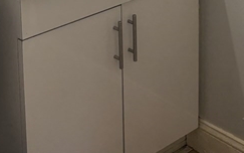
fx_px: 579
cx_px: 124
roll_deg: +0.1
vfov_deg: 13.6
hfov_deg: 23.8
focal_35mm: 87
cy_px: -115
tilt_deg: -10.9
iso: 100
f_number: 1.6
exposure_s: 1/120
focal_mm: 5.96
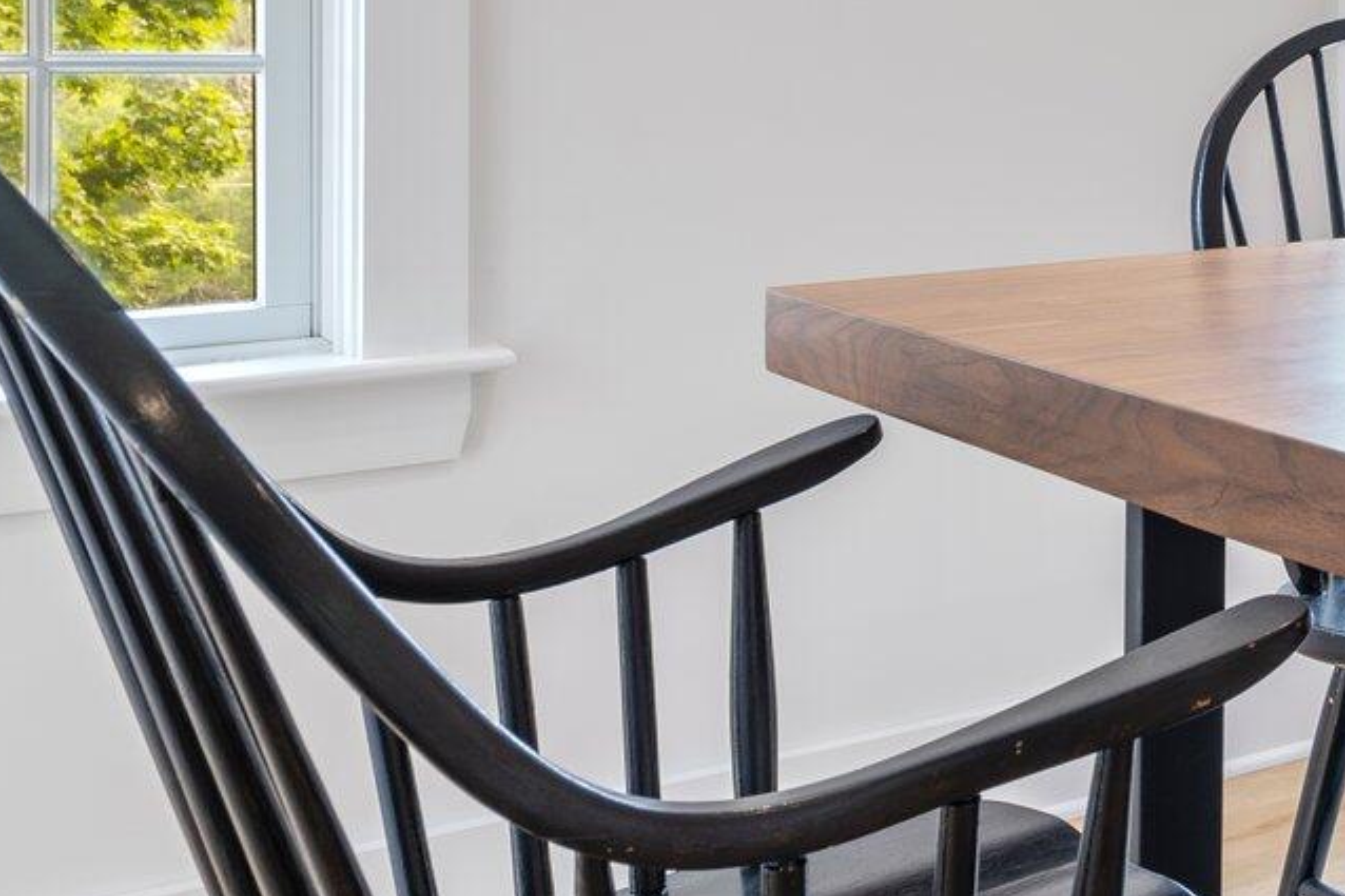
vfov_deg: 21.4
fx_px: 2278
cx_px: 1897
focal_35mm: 61
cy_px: -16
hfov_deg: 26.2
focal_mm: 19
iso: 64
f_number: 9
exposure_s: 1/1.67
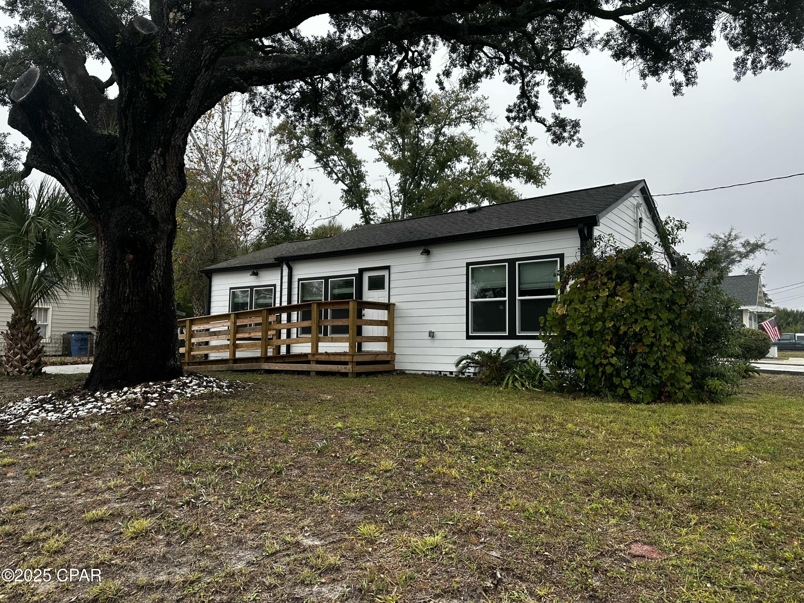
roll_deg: +0.8
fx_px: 557
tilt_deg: +5.5
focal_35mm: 24
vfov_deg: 56.8
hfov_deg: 71.6
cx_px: 402
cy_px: 302
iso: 80
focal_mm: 6.86
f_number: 1.78
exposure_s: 1/1157
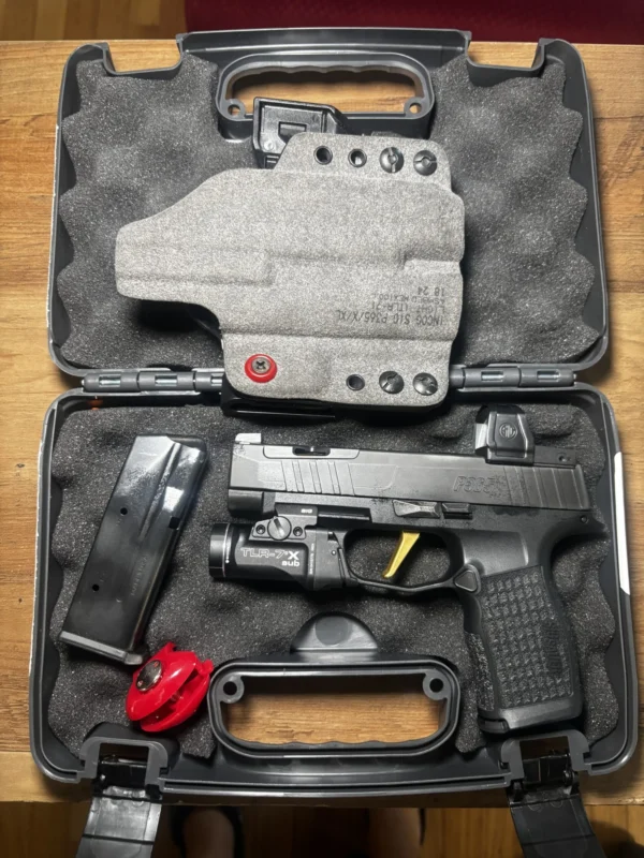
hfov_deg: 53.1
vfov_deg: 67.3
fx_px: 645
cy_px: 429
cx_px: 322
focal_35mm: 26
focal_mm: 5.96
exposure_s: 1/60
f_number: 1.6
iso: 250
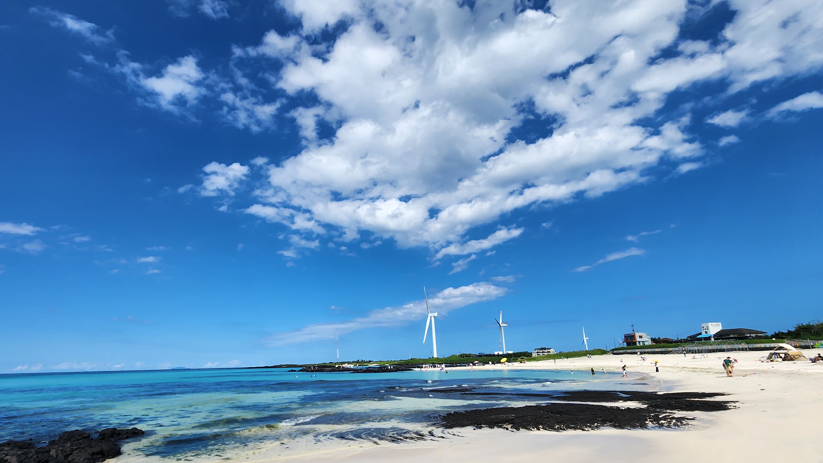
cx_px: 364
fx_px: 371
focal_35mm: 17
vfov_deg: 62.7
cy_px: 299
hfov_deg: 95.5
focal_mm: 2.2
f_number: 2.2
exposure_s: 1/4279
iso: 50
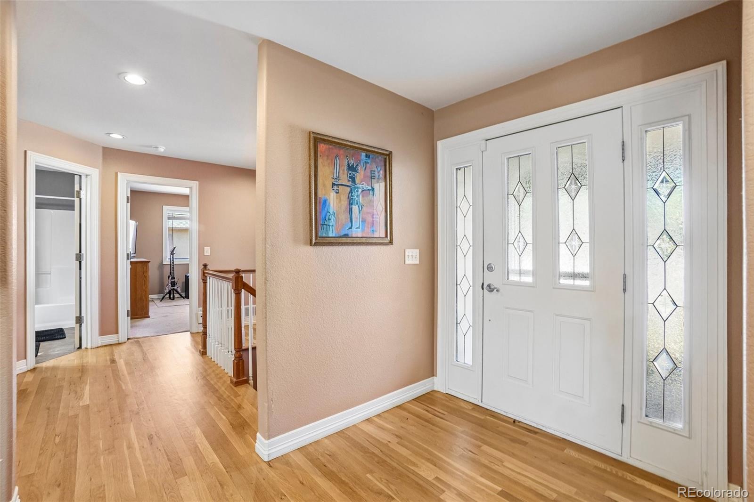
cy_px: 251
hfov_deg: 100.4
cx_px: 377
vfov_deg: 77.3
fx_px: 314
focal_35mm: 15
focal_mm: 10
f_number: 8
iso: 400
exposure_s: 1/5
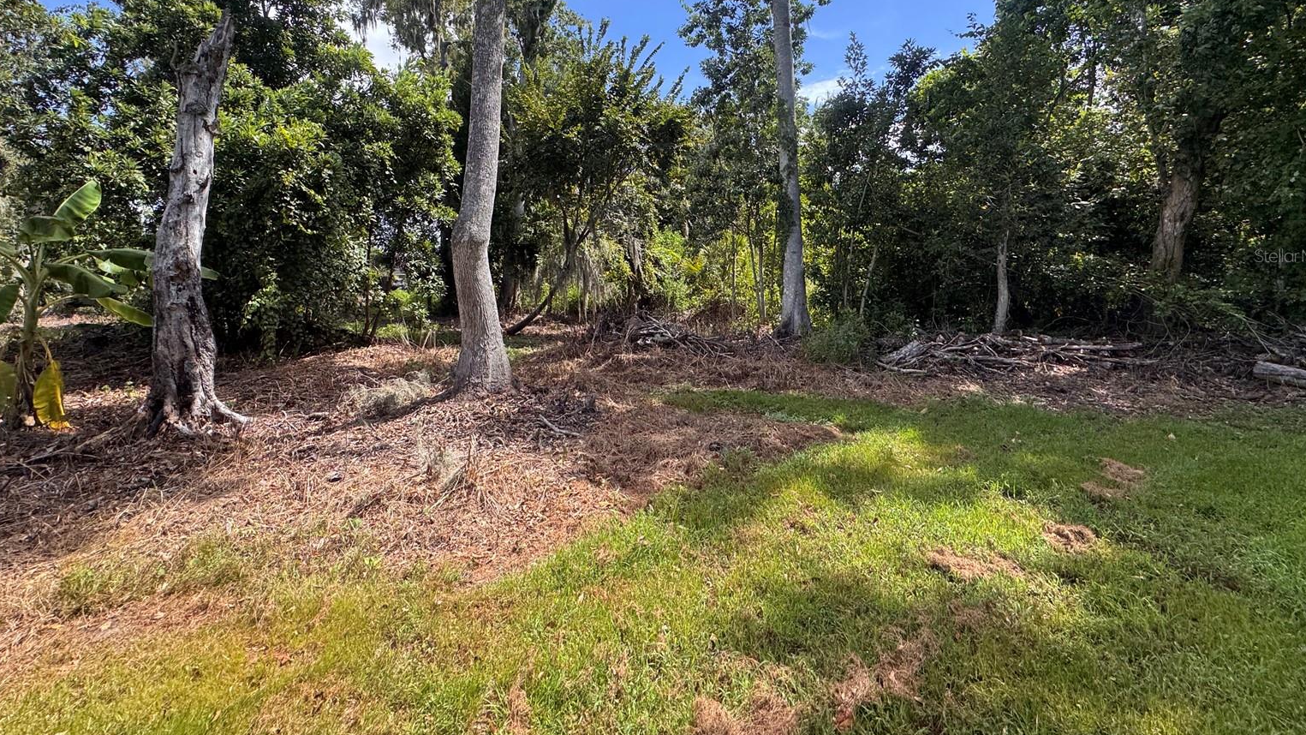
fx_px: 554
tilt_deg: +8.0
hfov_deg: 99.4
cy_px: 255
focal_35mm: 16
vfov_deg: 65.6
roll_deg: +2.3
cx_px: 650
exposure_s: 1/383
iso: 40
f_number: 2.2
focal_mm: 2.22
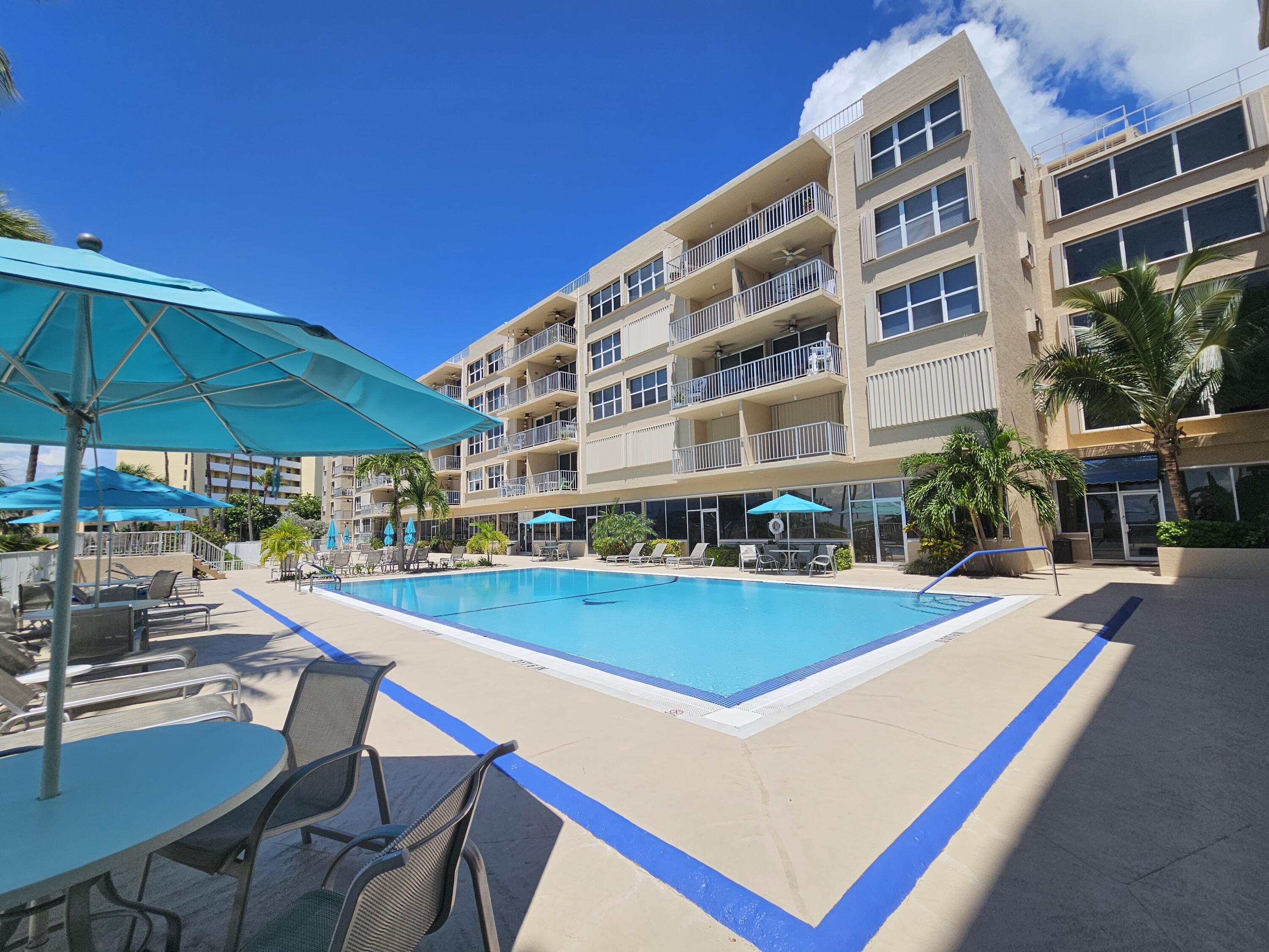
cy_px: 476
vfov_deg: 89.9
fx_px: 477
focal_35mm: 13
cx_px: 634
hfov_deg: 106.2
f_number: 2.2
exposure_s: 1/3924
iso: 50
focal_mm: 2.2
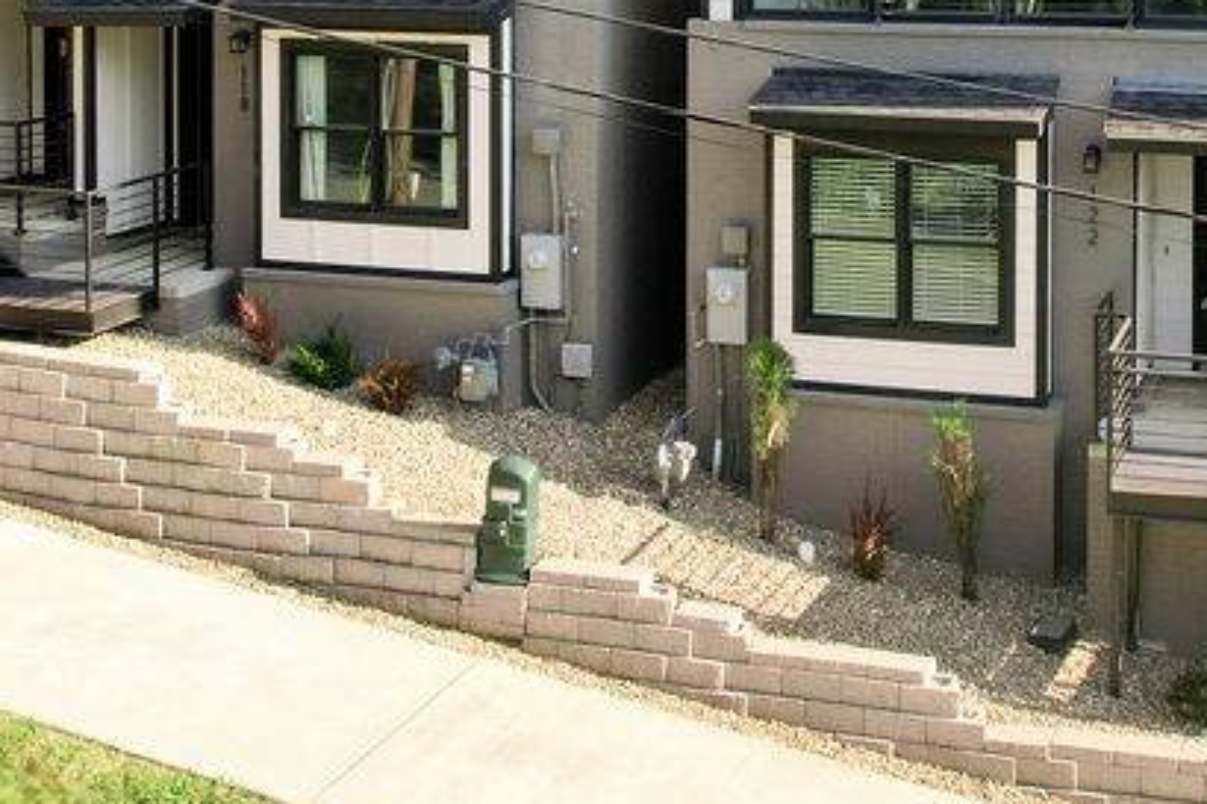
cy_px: -96
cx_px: 910
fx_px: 1843
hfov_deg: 35.4
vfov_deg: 23.0
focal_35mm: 55
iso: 100
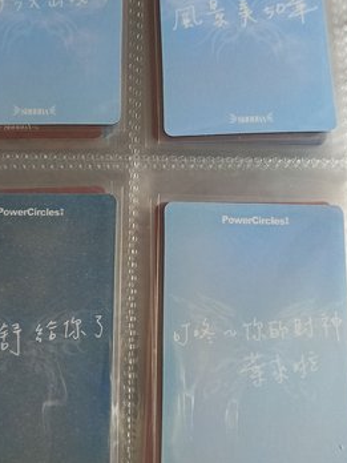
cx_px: 141
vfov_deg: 38.7
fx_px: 655
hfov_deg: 29.6
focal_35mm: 49
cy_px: 184
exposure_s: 1/100
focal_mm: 5.24
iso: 1000
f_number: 1.75
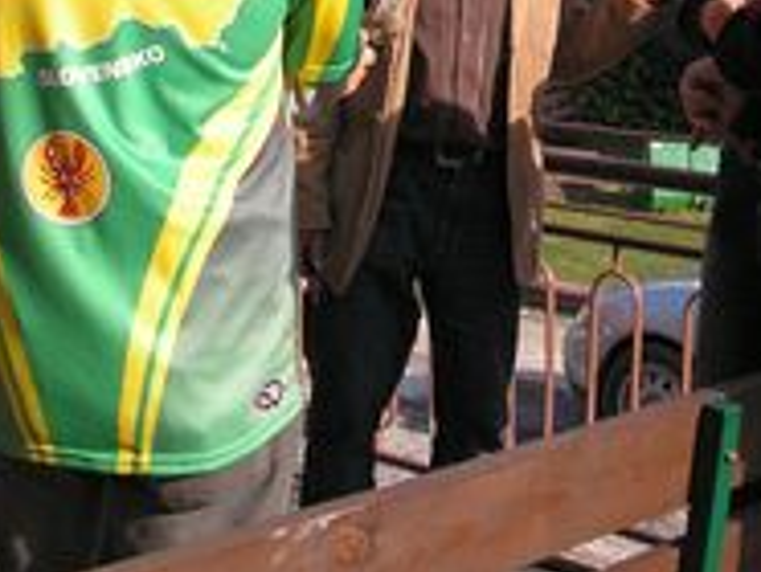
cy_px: -37
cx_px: 565
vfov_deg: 16.6
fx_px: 1915
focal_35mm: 87
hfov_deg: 22.3
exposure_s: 1/320
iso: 50
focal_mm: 6
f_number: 3.2
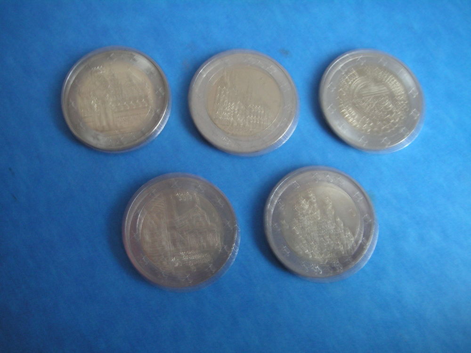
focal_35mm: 38
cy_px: 176
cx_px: 236
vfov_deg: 37.7
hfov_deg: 49.0
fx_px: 517
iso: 100
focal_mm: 6.3
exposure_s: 1/4
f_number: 3.3
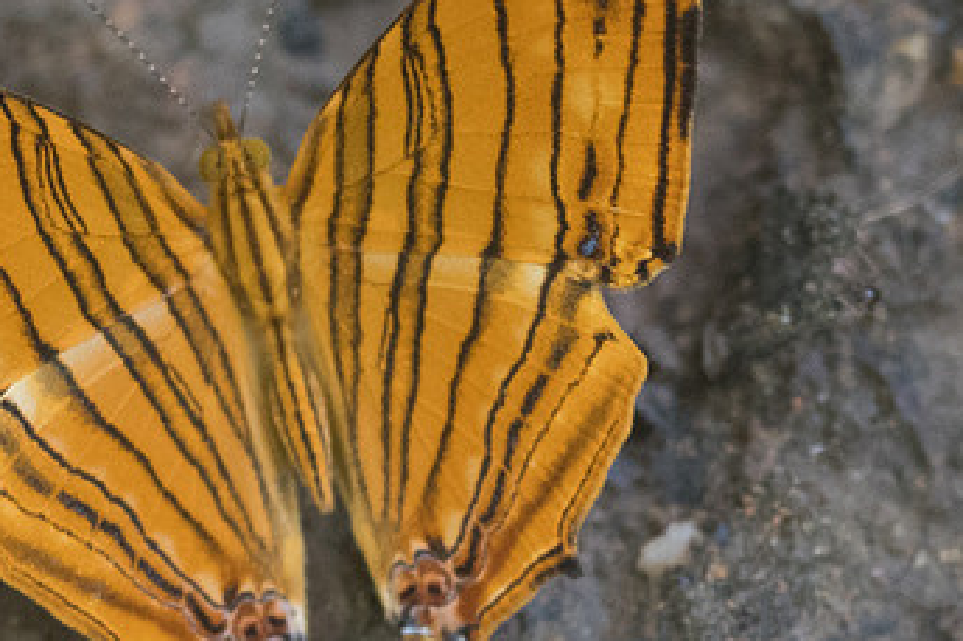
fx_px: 23635
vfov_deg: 1.6
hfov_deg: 2.3
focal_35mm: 884
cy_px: 386
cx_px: 659
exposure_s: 1/400
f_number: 3.3
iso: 1250
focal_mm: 150
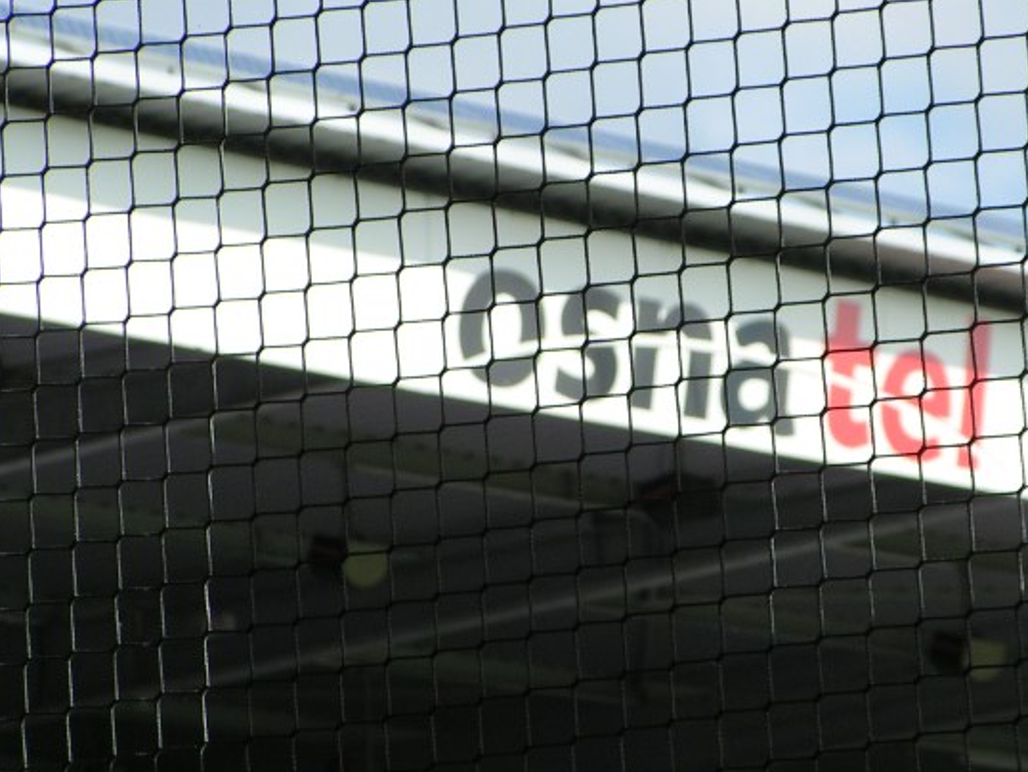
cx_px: 667
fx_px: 9537
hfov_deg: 6.2
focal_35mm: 321
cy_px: 292
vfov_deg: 4.6
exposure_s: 1/500
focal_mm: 33
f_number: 5.6
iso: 50
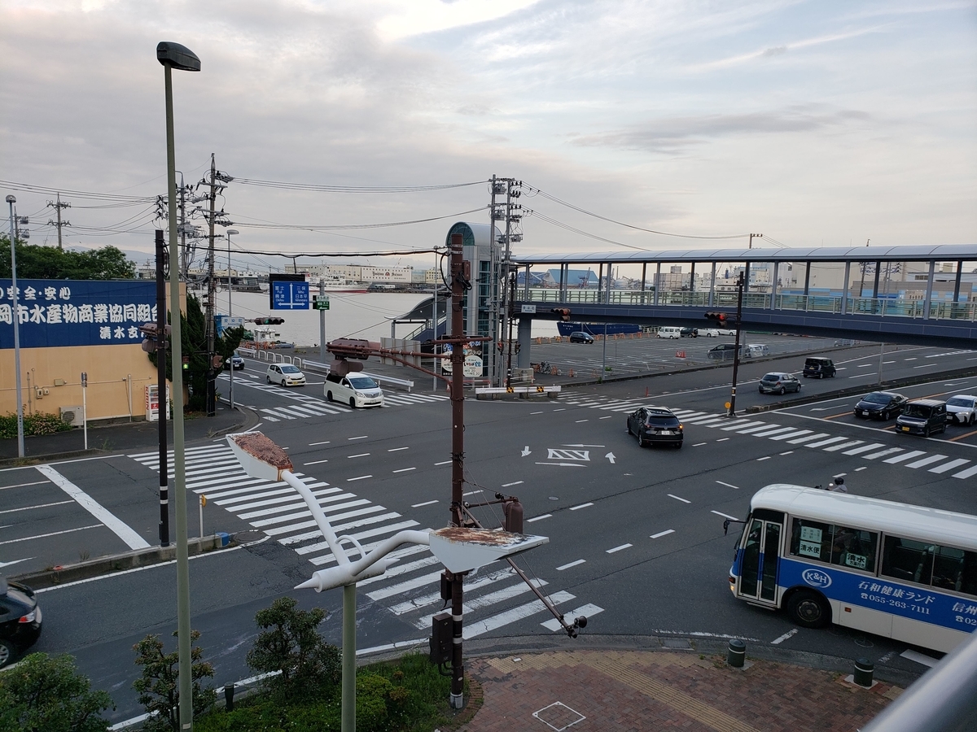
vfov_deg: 53.1
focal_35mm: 26
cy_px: 366
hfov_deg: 67.3
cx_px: 488
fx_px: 734
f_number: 2.4
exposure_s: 1/247
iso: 50
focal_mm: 4.3
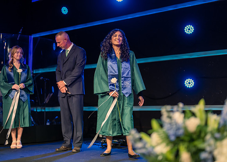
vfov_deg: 24.9
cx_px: 114
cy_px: 81
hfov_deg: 34.4
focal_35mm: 57
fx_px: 366
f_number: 1.2
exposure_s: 1/400
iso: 800
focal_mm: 50
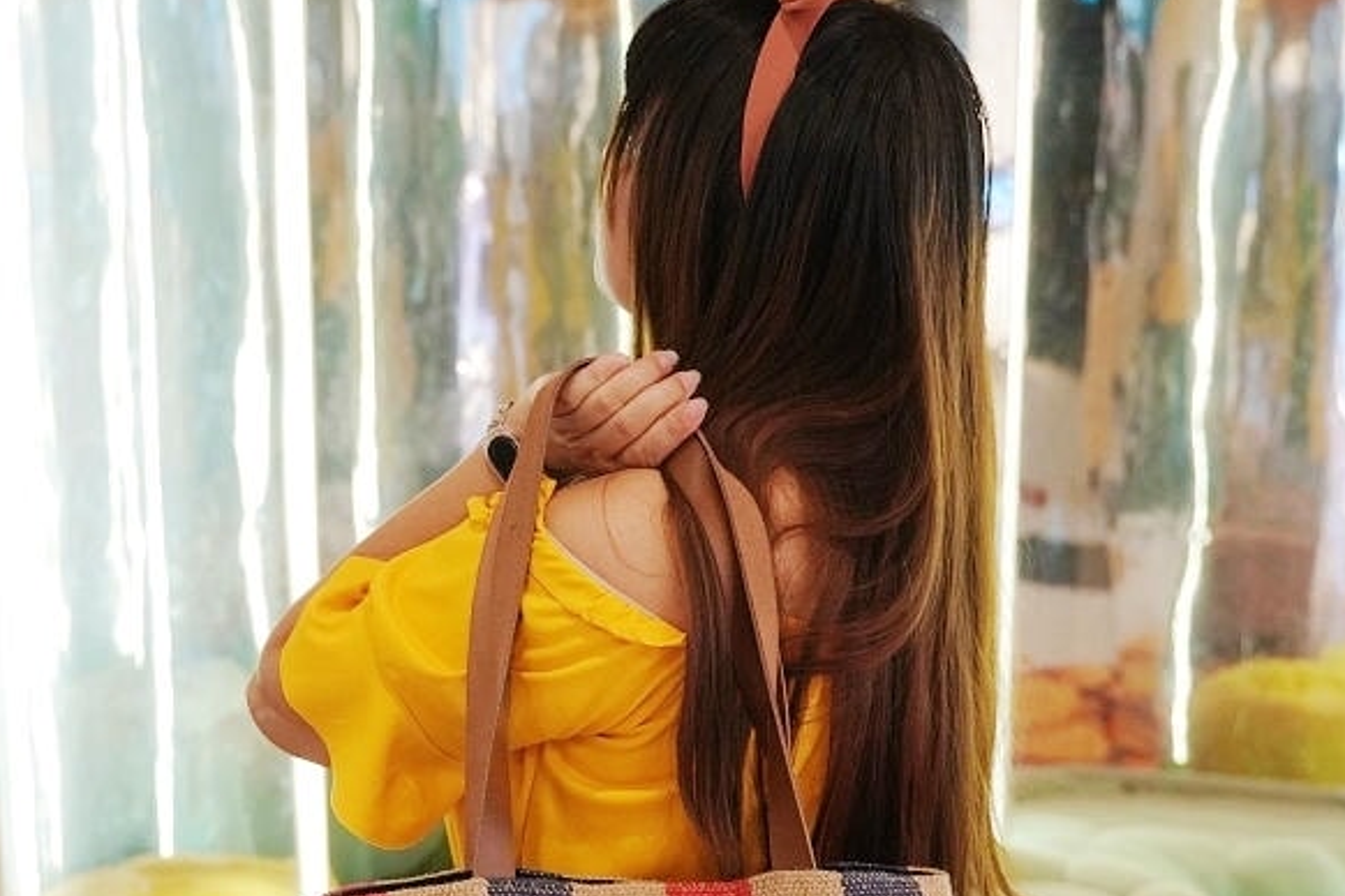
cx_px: 608
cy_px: 762
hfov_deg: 30.5
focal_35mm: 66
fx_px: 2466
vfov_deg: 20.3
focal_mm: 32
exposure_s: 1/160
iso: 1600
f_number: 3.2
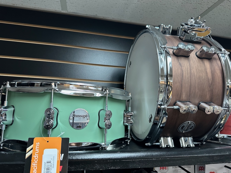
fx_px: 160
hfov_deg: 71.6
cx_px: 116
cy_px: 86
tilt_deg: +6.7
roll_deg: -2.1
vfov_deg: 56.8
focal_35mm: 24
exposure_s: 1/60
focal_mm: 6.86
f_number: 1.78
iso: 320
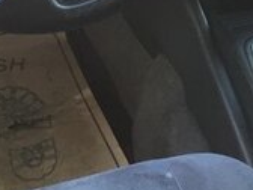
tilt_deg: -24.2
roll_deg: -5.7
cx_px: 274
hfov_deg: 16.8
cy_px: -176
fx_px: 833
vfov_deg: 11.8
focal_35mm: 114
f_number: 2.2
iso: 125
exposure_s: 1/33
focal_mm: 4.15
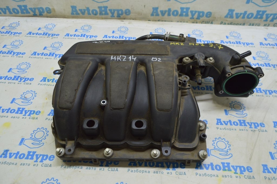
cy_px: 92
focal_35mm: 27
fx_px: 208
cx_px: 138
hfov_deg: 67.4
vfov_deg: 47.9
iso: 400
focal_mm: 18
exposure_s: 1/20
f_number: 5.6
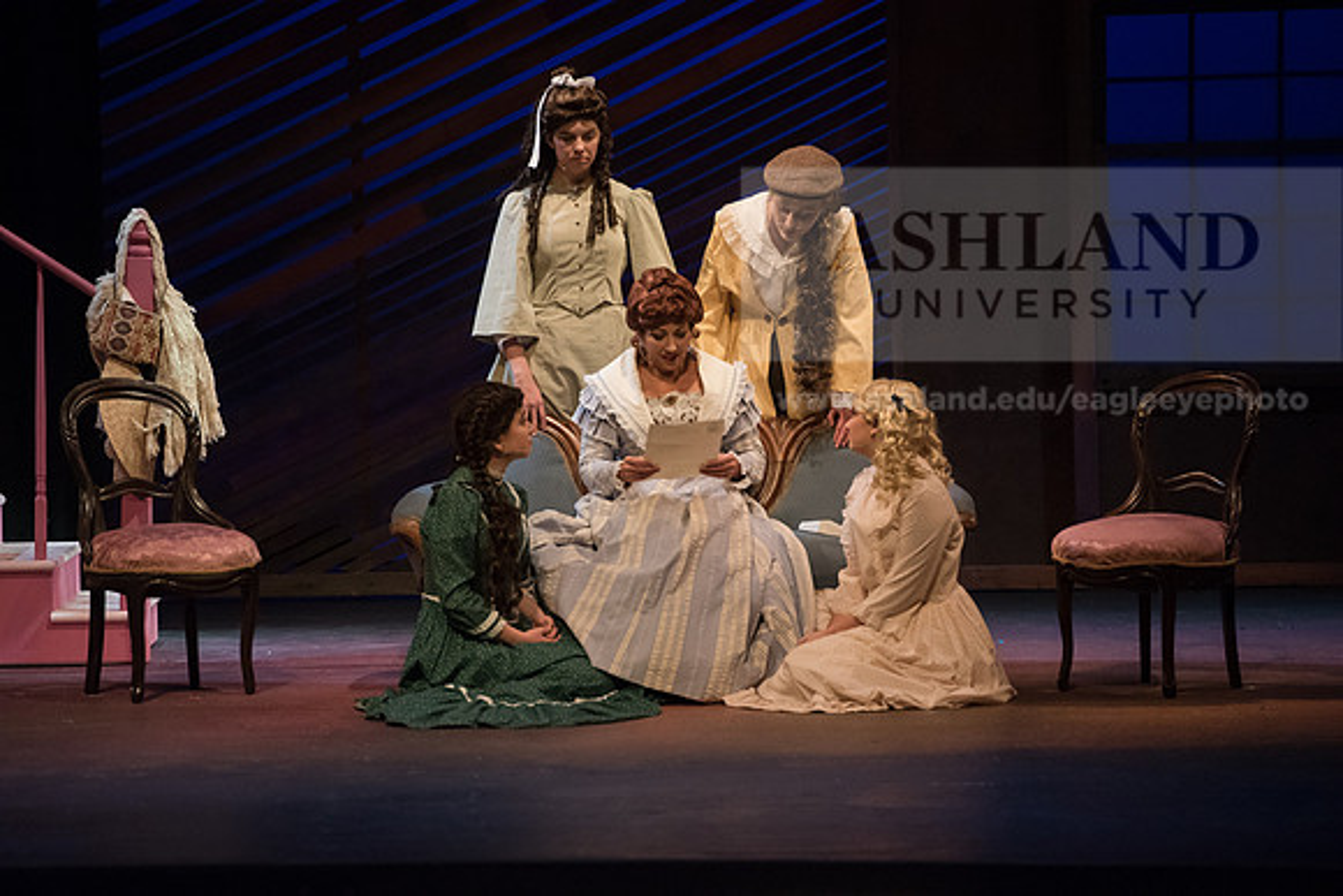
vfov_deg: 6.9
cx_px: 672
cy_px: 448
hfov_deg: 10.3
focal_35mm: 200
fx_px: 7463
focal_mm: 200
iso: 4000
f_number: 4
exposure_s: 1/400
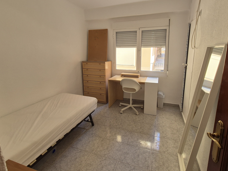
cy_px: 73
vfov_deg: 77.6
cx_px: 122
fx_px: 105
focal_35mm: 16
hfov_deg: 94.3
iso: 64
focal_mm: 2.2
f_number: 2.2
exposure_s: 1/50
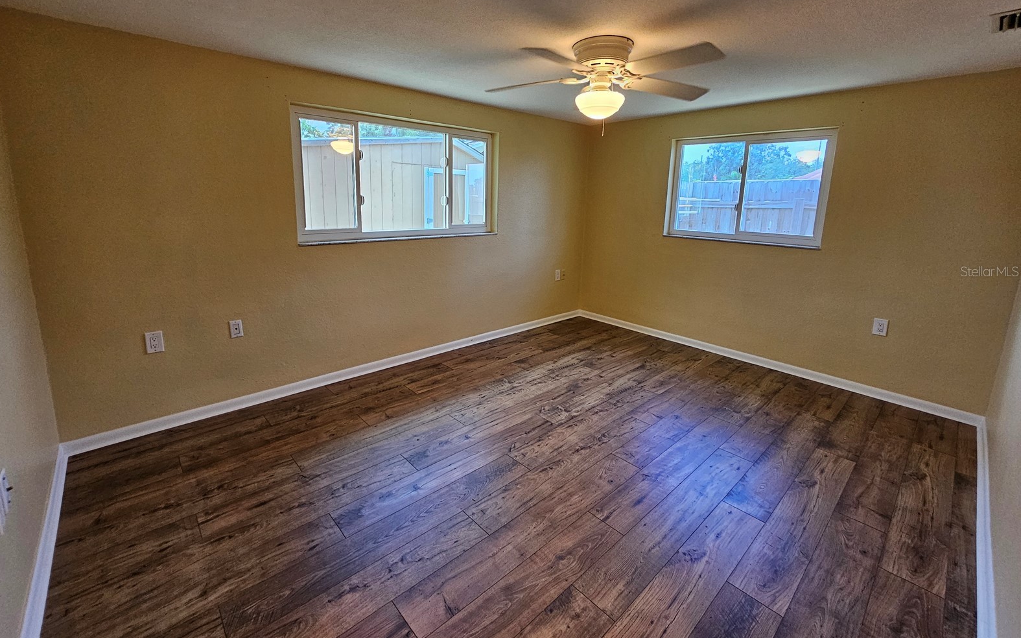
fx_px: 390
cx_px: 503
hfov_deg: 105.3
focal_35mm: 14
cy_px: 271
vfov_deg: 78.1
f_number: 2.2
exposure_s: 1/60
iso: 200
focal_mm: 2.2
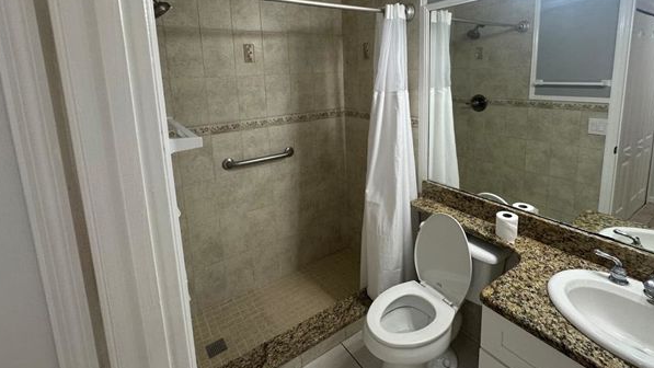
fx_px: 312
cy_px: 122
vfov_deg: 59.6
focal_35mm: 18
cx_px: 335
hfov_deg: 92.6
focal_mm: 2.22
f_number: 2.2
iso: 125
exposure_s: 1/120
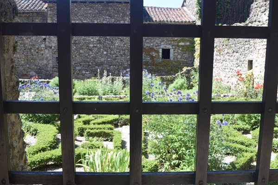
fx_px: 290
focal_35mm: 38
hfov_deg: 51.3
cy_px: 92
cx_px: 139
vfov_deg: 35.5
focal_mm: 25
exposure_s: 1/100
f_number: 8
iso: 100
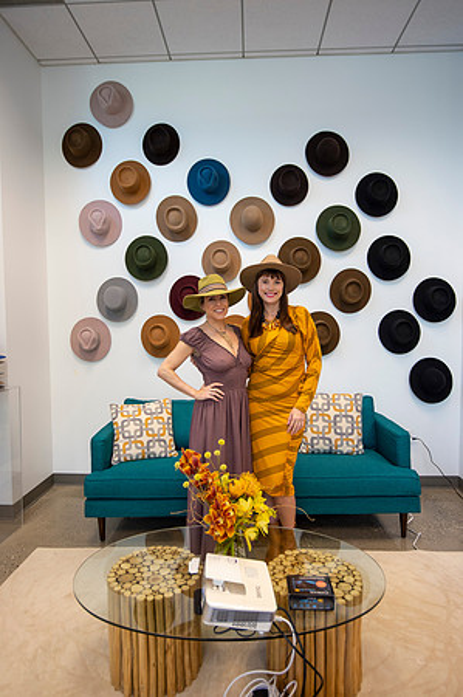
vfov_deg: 78.6
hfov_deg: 57.1
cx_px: 232
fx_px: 425
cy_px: 348
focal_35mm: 22
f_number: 4
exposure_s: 1/160
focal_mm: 22
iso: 2000
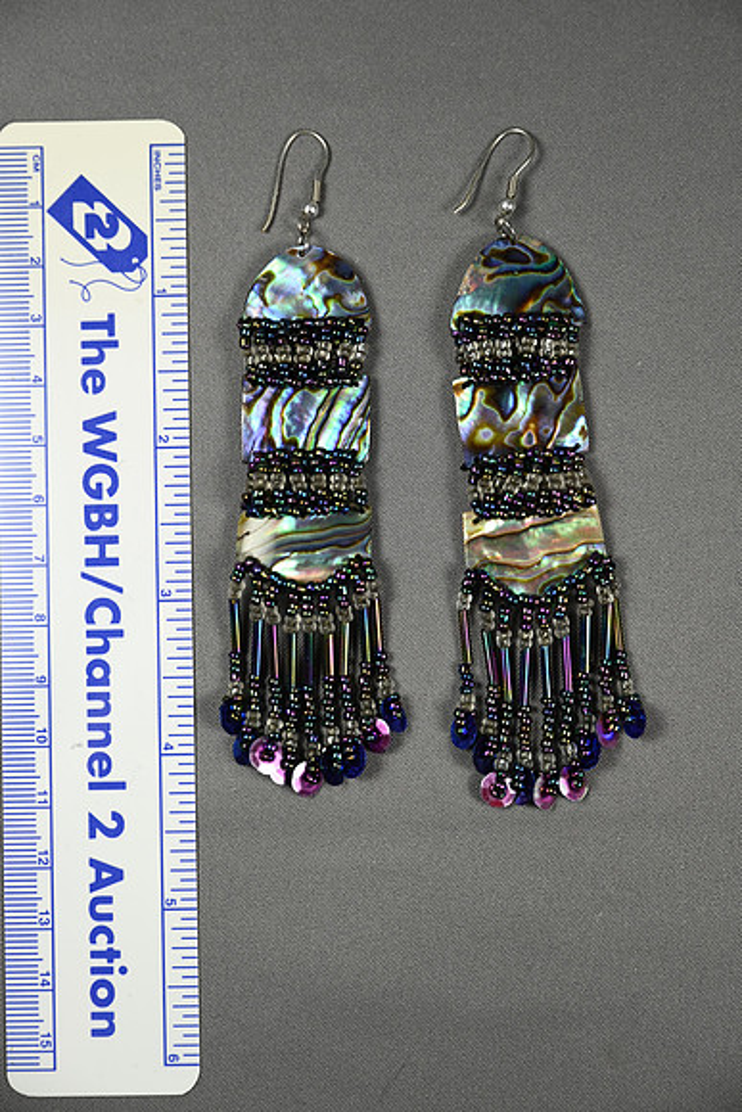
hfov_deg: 19.5
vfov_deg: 28.8
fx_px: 2163
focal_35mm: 70
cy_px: 556
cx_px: 371
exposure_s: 1/250
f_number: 4
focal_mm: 70
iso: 400
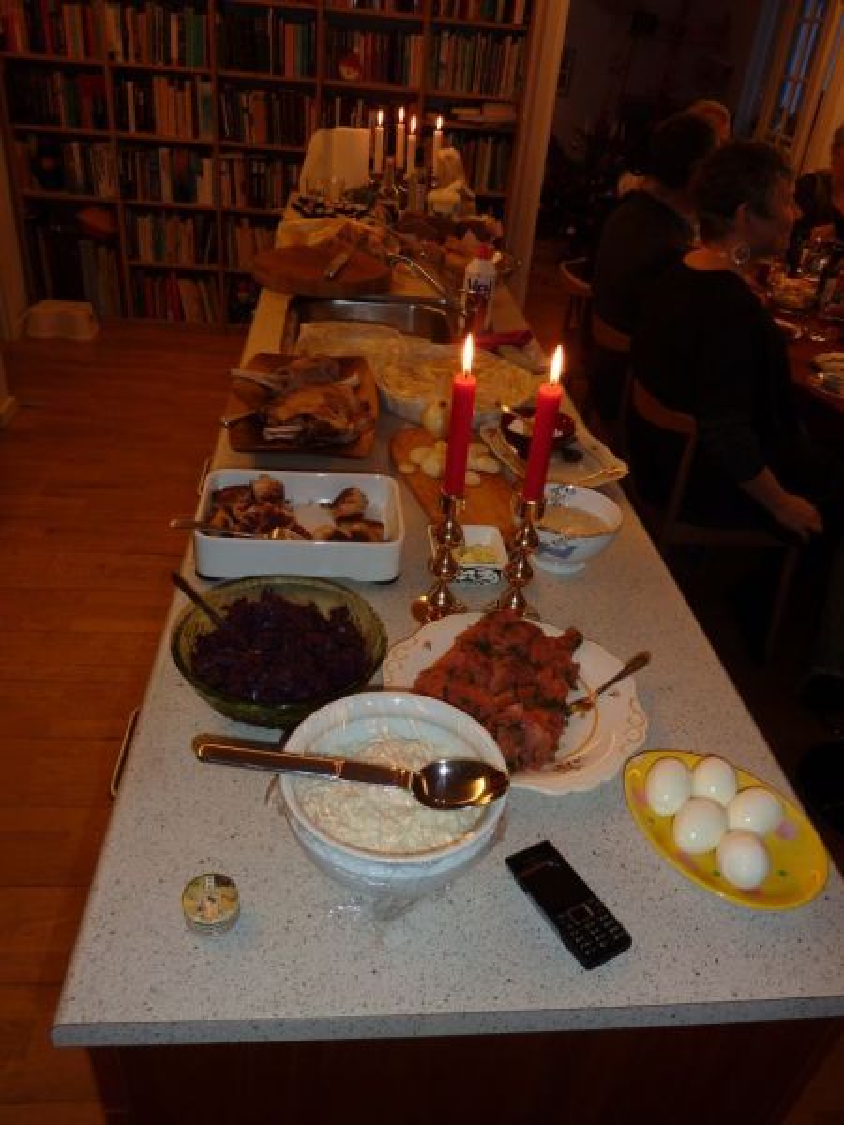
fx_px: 813
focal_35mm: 25
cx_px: 422
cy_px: 562
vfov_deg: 69.4
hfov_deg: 54.9
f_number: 3.3
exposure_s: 1/30
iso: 100
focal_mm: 4.1
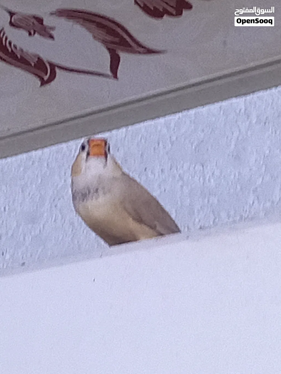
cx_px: 140
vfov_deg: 12.7
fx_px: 1688
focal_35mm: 156
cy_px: 187
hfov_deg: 9.5
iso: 726
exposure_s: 1/20
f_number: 1.8
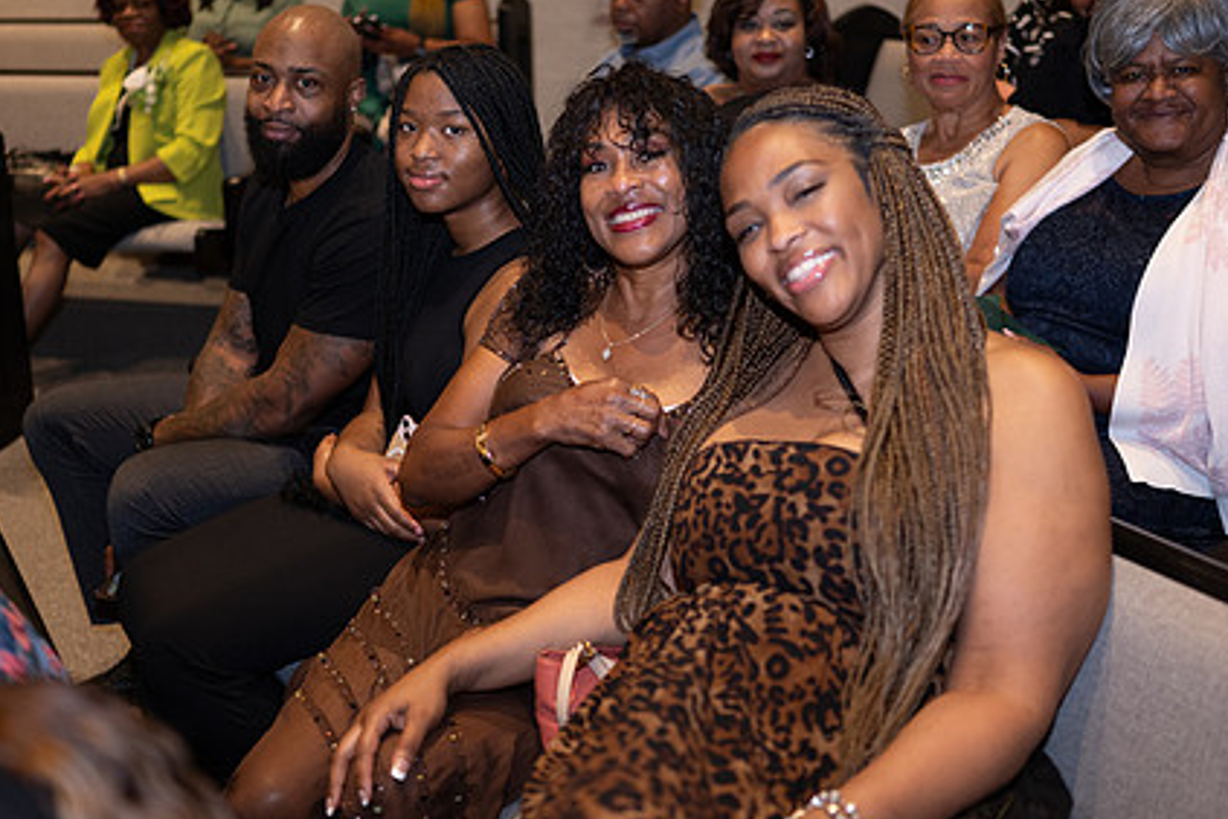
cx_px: 601
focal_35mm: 48
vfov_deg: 28.0
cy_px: 341
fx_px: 1637
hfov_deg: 41.1
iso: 1250
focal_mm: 35
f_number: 1.8
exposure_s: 1/500
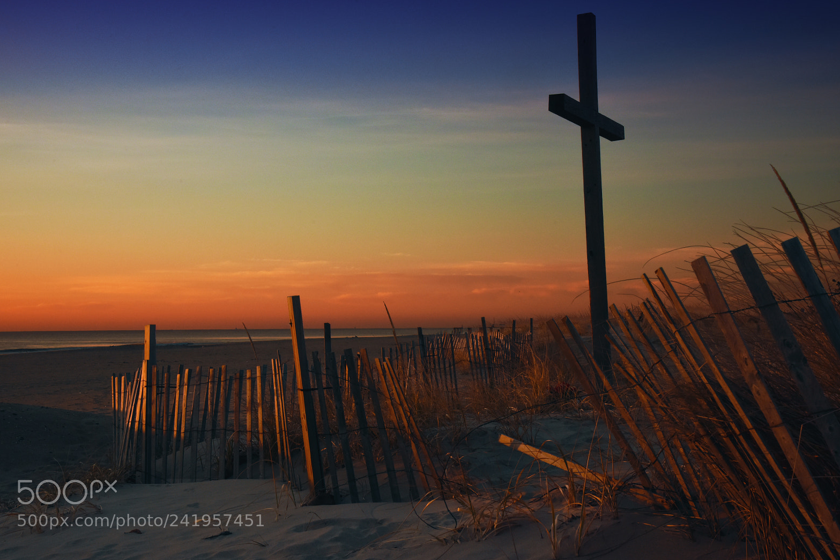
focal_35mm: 47
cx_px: 413
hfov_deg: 41.9
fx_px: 1096
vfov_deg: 28.6
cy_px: 276
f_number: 16
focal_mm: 46
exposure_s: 1/250
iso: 1000
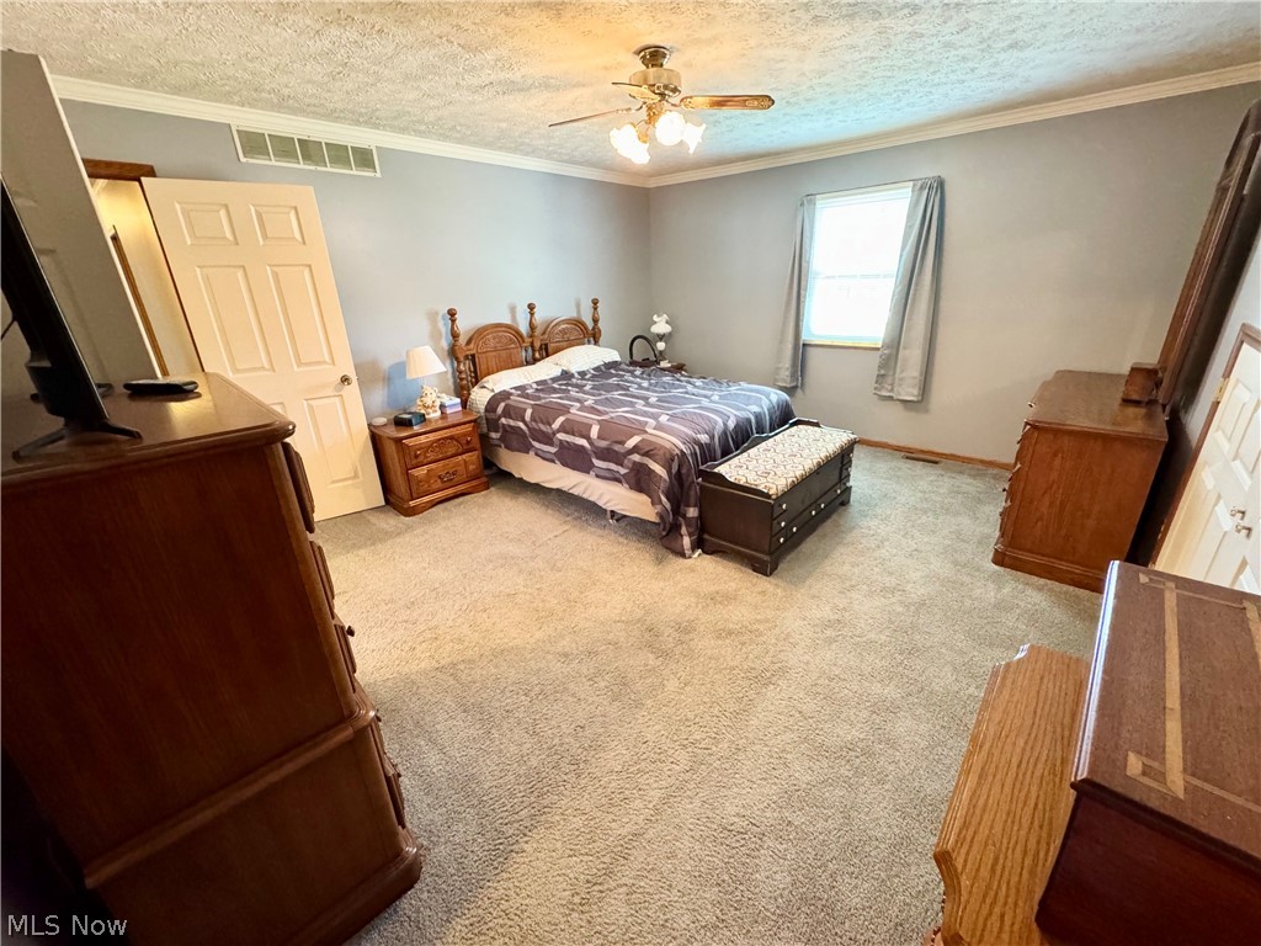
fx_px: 510
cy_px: 473
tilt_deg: -21.2
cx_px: 630
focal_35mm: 14
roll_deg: +1.4
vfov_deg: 85.7
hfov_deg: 102.1
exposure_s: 1/60
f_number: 2.2
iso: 1000
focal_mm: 2.22
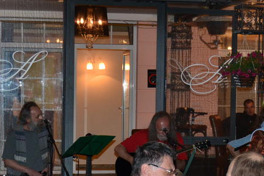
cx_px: 150
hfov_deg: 18.4
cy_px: 139
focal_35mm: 111
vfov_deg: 12.3
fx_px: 814
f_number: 4
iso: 800
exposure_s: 1/60
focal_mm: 28
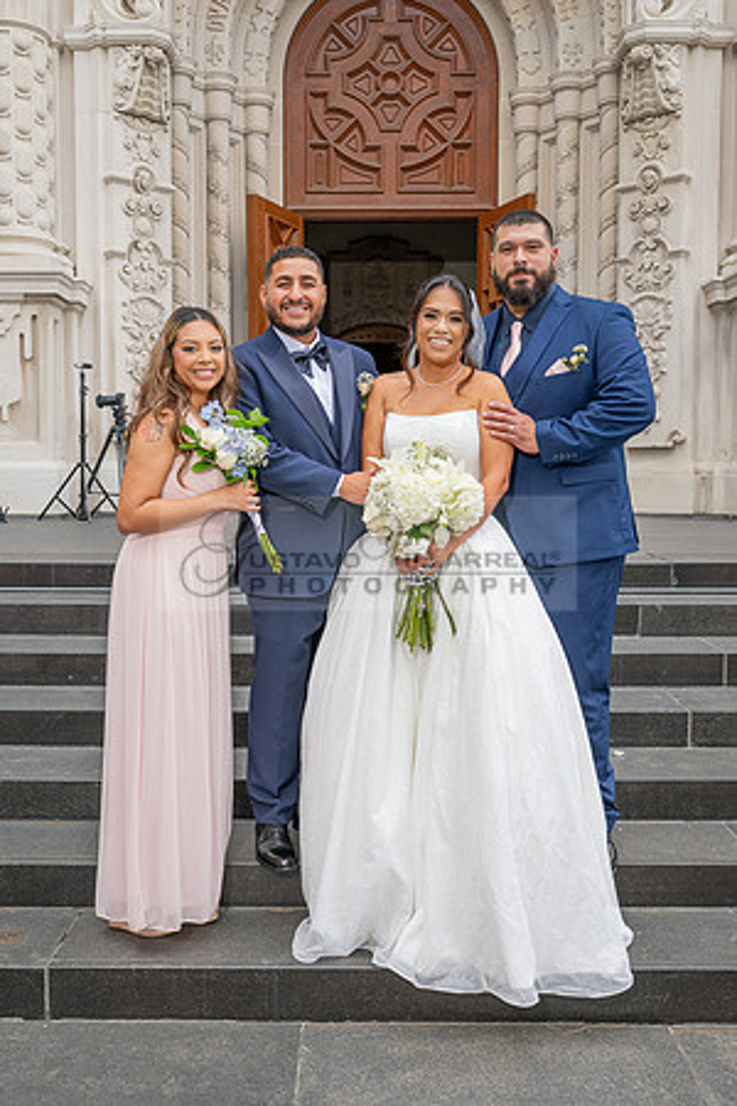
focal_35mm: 36
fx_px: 1105
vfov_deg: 53.1
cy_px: 553
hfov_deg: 36.9
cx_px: 345
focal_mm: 24
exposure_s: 1/200
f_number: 5.6
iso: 200
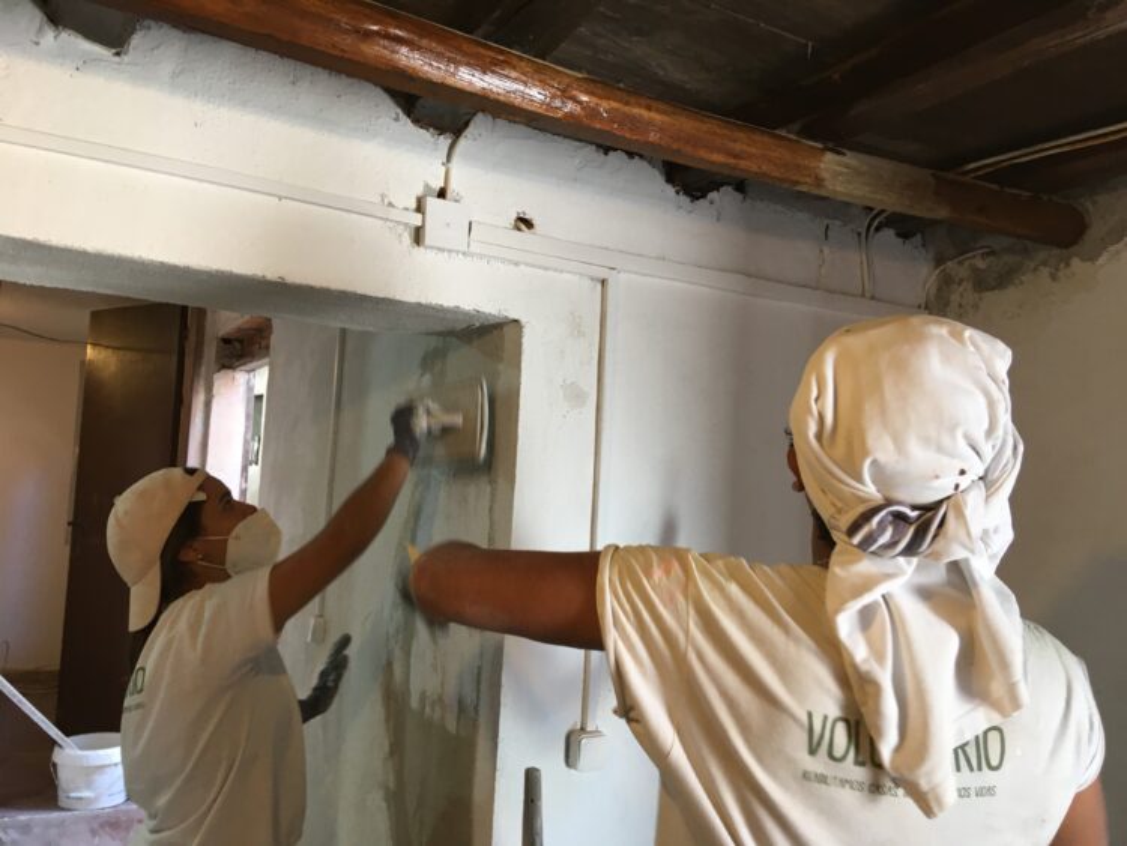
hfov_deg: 61.6
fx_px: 944
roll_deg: -2.9
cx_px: 564
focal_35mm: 29
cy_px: 423
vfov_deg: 48.3
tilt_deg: +3.6
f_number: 2.2
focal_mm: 4.15
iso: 100
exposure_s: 1/33
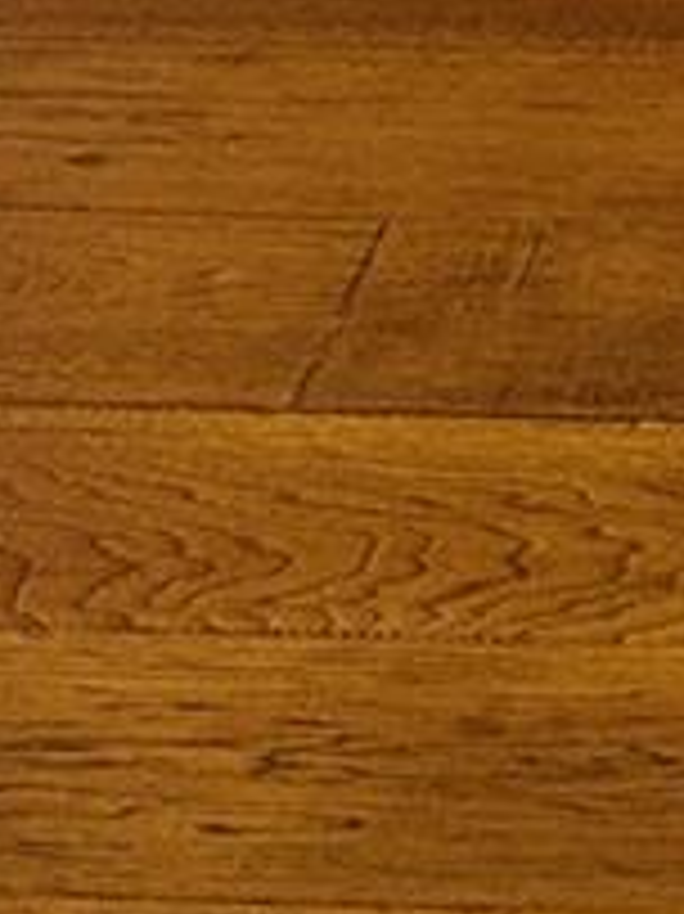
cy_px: -1301
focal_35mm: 182
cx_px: 1458
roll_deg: +0.2
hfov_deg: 7.7
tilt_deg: -11.8
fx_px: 4800
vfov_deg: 9.6
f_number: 1.78
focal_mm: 6.86
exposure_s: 1/60
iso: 250
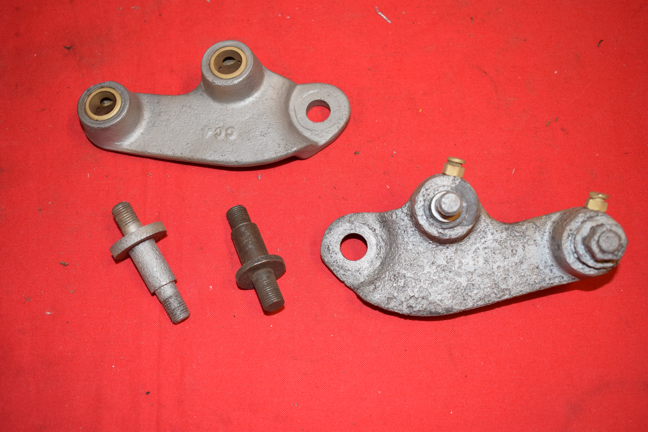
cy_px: 216
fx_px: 756
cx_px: 324
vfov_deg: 31.9
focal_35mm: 42
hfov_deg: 46.4
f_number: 5
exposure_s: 1/100
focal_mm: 28
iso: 640
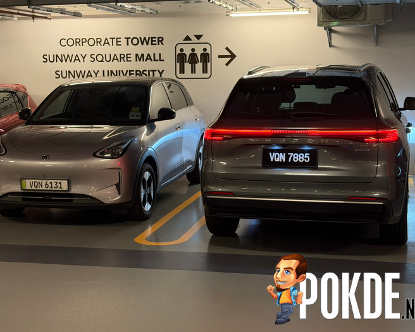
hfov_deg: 31.4
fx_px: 737
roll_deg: +2.1
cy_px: 144
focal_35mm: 60
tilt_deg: -6.9
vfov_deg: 25.4
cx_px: 189
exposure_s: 1/50
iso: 160
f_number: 1.78
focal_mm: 6.76
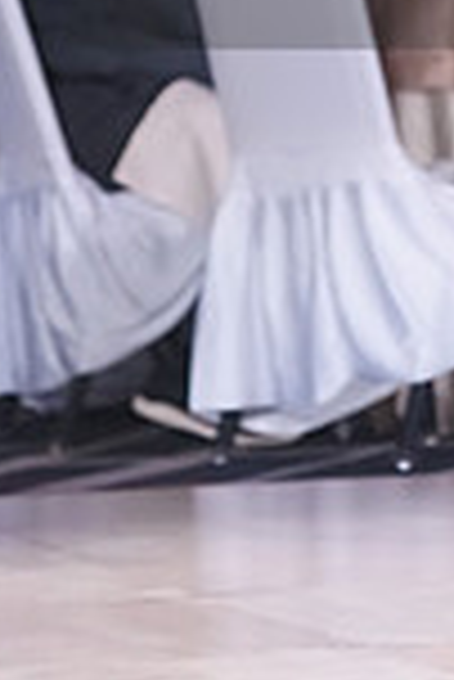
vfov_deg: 4.6
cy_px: -99
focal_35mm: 446
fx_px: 8417
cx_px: 690
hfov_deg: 3.1
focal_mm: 116
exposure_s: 1/400
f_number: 4
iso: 3200
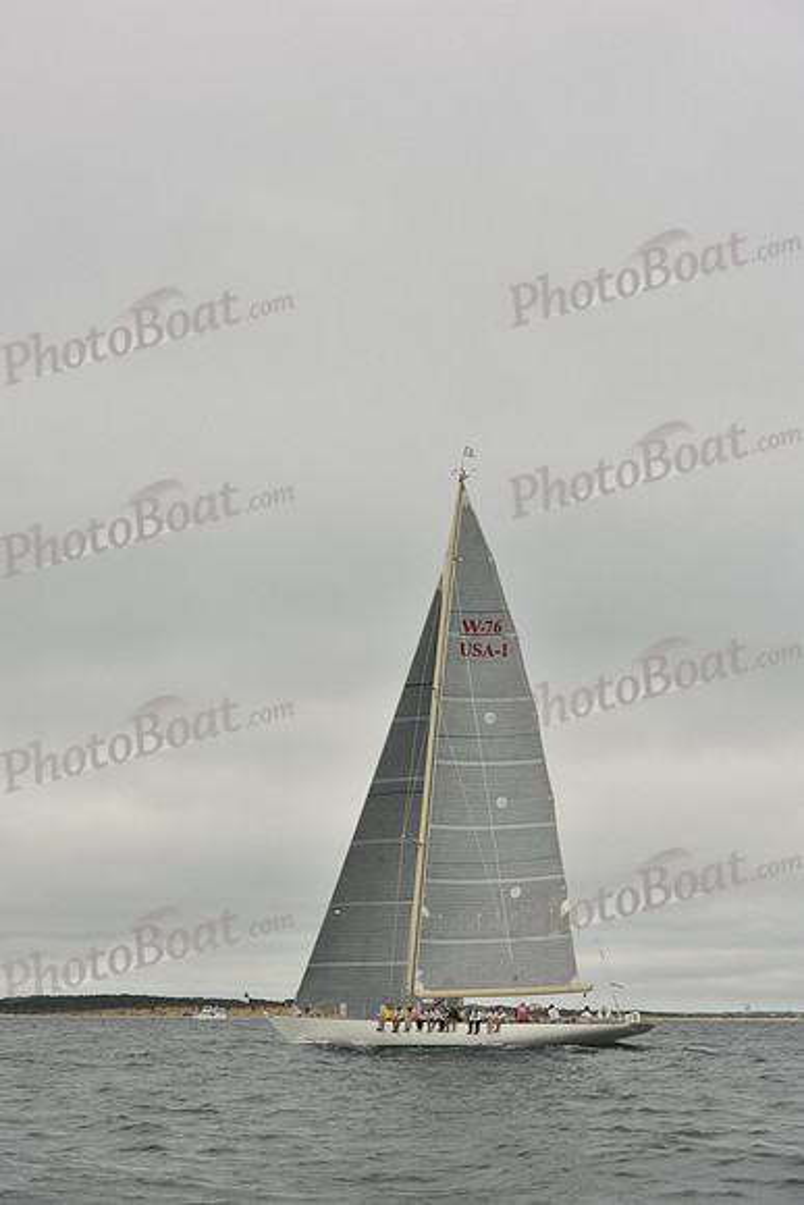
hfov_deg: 17.5
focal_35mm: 78
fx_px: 2611
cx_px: 402
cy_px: 602
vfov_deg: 26.0
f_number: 9
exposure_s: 1/800
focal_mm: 78
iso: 320
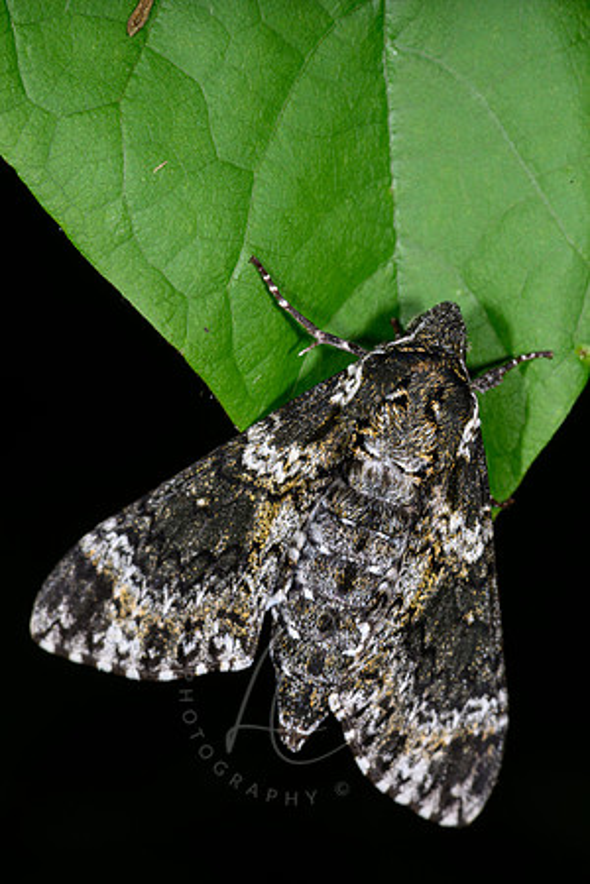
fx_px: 3872
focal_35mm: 158
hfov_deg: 8.7
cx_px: 386
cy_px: 442
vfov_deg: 13.0
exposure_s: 1/250
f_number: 20
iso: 80
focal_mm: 105
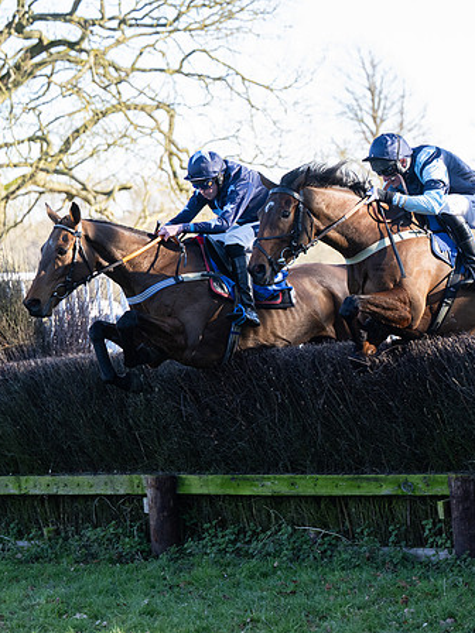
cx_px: 407
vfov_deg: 16.8
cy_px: 326
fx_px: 2141
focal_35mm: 117
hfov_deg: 12.6
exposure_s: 1/1600
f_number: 2.8
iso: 800
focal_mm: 70
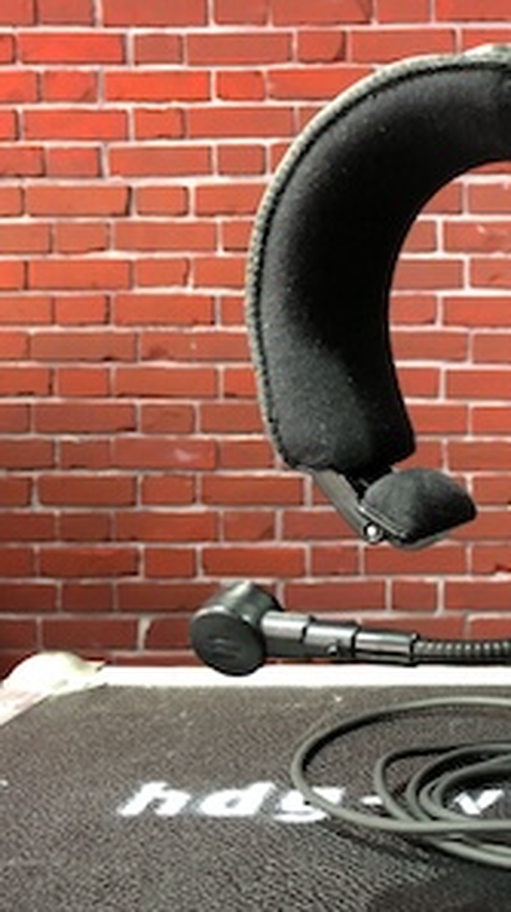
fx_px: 990
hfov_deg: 26.7
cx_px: 557
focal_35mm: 41
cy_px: 456
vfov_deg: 49.4
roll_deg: +0.2
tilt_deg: -3.5
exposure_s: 1/6
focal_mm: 3.99
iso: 100
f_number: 1.8
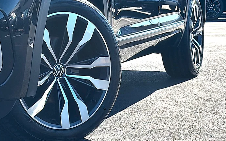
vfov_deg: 14.5
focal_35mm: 90
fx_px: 554
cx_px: 113
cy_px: 70
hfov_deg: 23.0
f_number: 1.78
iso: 64
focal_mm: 6.76
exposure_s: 1/2976
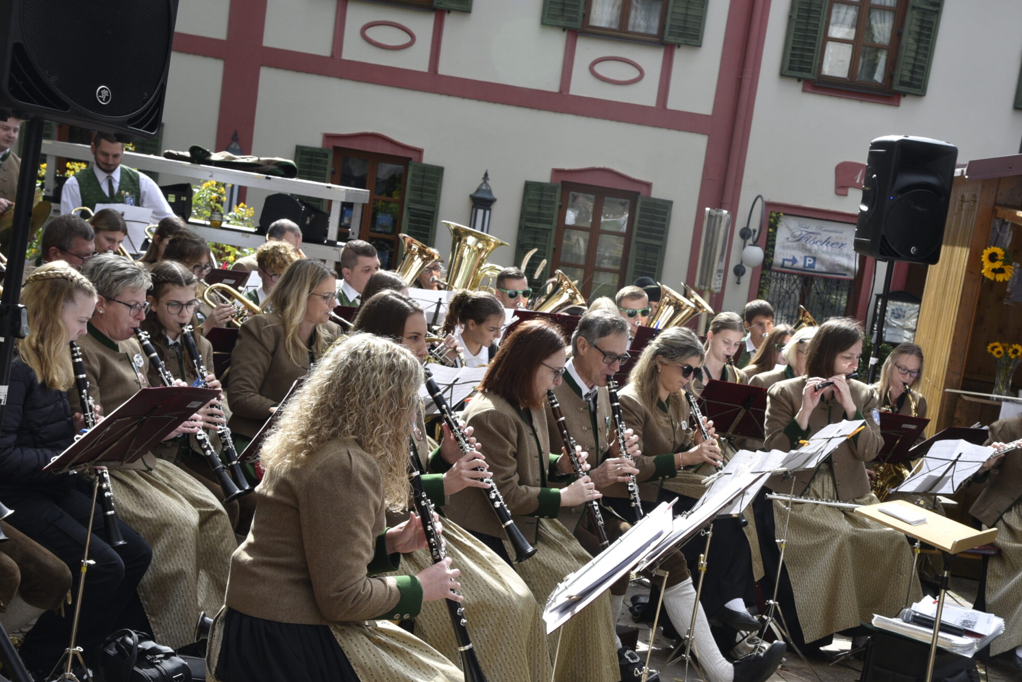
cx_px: 579
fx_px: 1760
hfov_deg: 32.3
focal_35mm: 62
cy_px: 434
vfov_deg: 21.9
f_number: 8
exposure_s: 1/250
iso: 500
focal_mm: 48
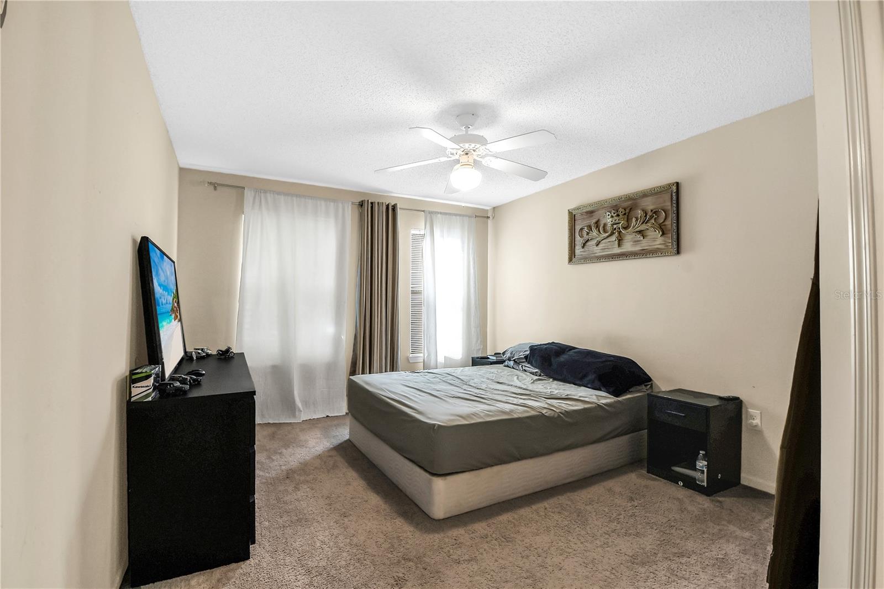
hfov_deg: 100.4
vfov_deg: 77.3
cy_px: 294
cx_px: 442
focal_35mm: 15
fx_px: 368
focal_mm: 10
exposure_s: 1/6
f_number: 7.1
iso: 100
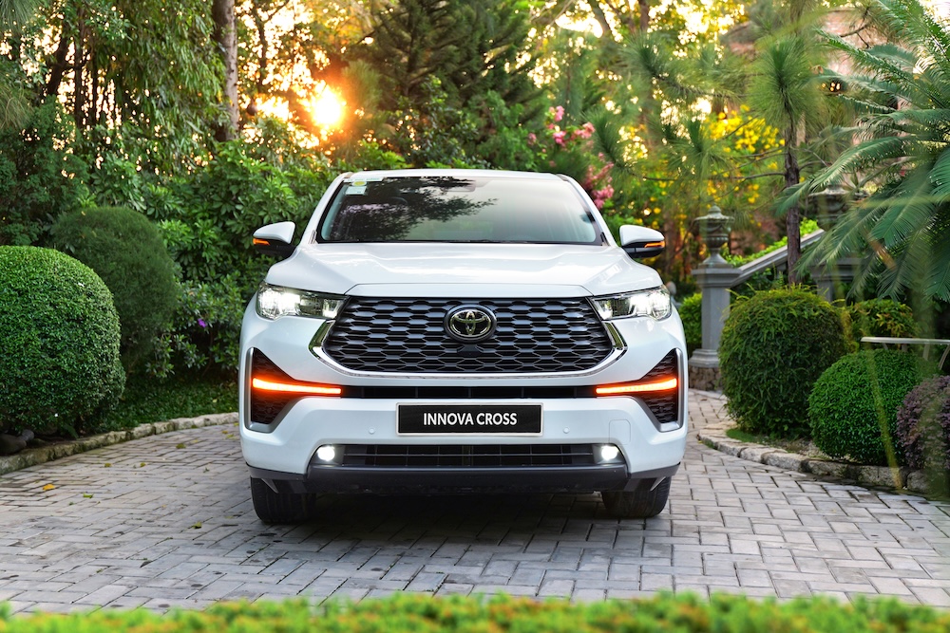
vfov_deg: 34.2
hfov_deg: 49.5
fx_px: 1029
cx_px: 475
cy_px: 316
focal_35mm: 39
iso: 640
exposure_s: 1/250
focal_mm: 39
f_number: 2.8
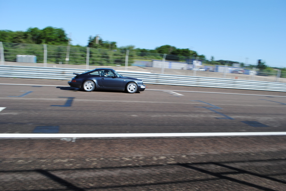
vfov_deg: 48.0
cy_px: 96
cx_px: 143
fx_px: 215
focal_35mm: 27
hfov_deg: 67.3
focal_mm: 18
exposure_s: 1/250
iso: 100
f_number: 8
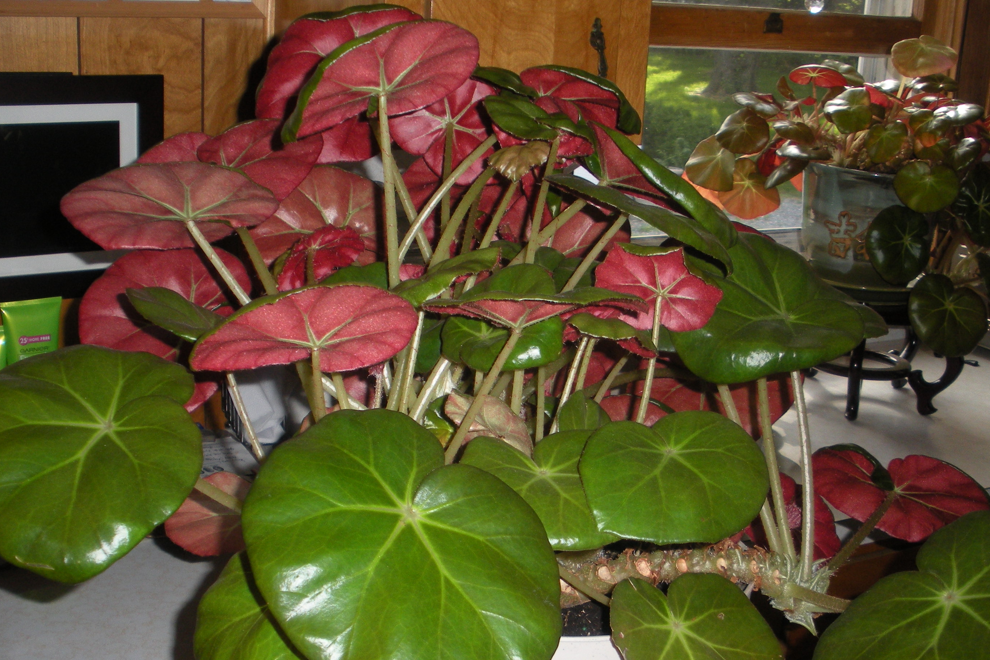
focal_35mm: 50
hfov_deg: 39.5
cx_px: 582
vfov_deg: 26.7
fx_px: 1375
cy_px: 489
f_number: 3.5
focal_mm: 6.3
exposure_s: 1/60
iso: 93
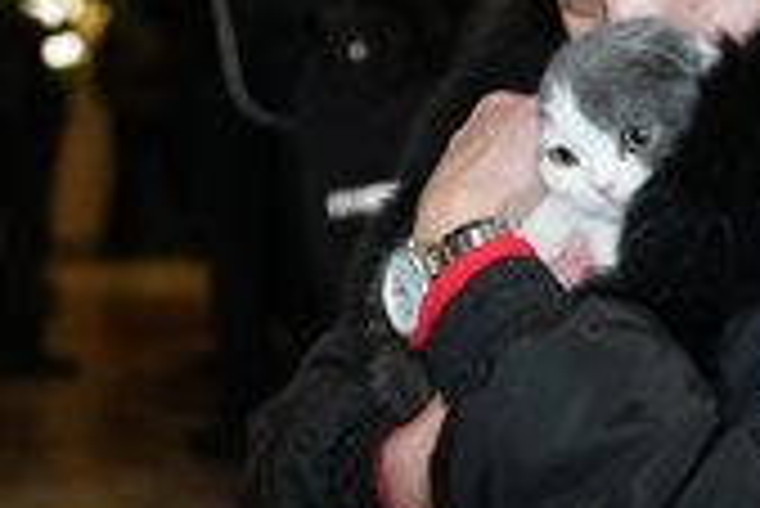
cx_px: 360
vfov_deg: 17.2
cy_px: 16
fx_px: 1648
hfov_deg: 26.0
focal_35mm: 78
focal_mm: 33
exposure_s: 1/40
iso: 2500
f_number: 2.8
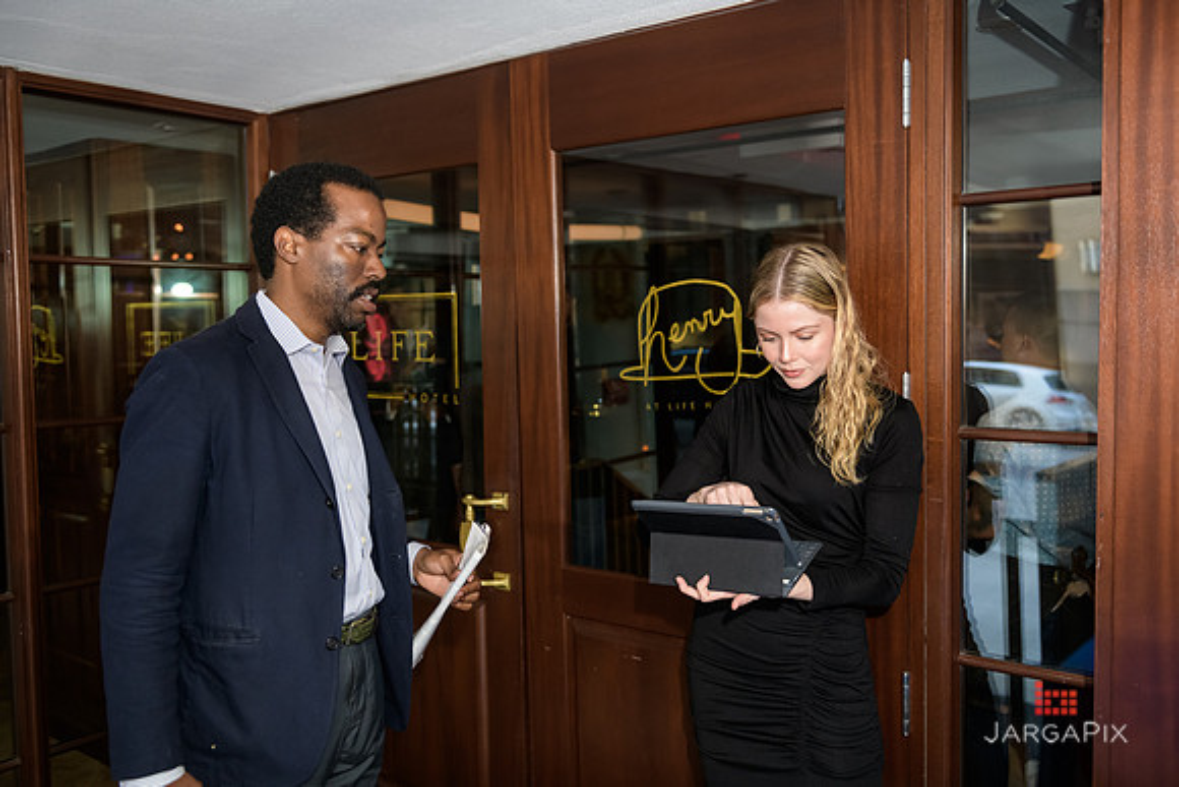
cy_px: 394
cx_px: 590
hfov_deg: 58.7
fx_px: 1048
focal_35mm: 32
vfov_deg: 41.1
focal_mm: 32
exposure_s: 1/100
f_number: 3.2
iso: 1600
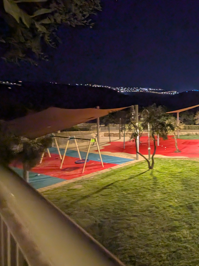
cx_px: 210
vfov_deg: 70.4
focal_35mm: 24
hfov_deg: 45.4
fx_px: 184
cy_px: 100
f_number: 2.2
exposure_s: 1/23.8
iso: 620
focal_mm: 1.95
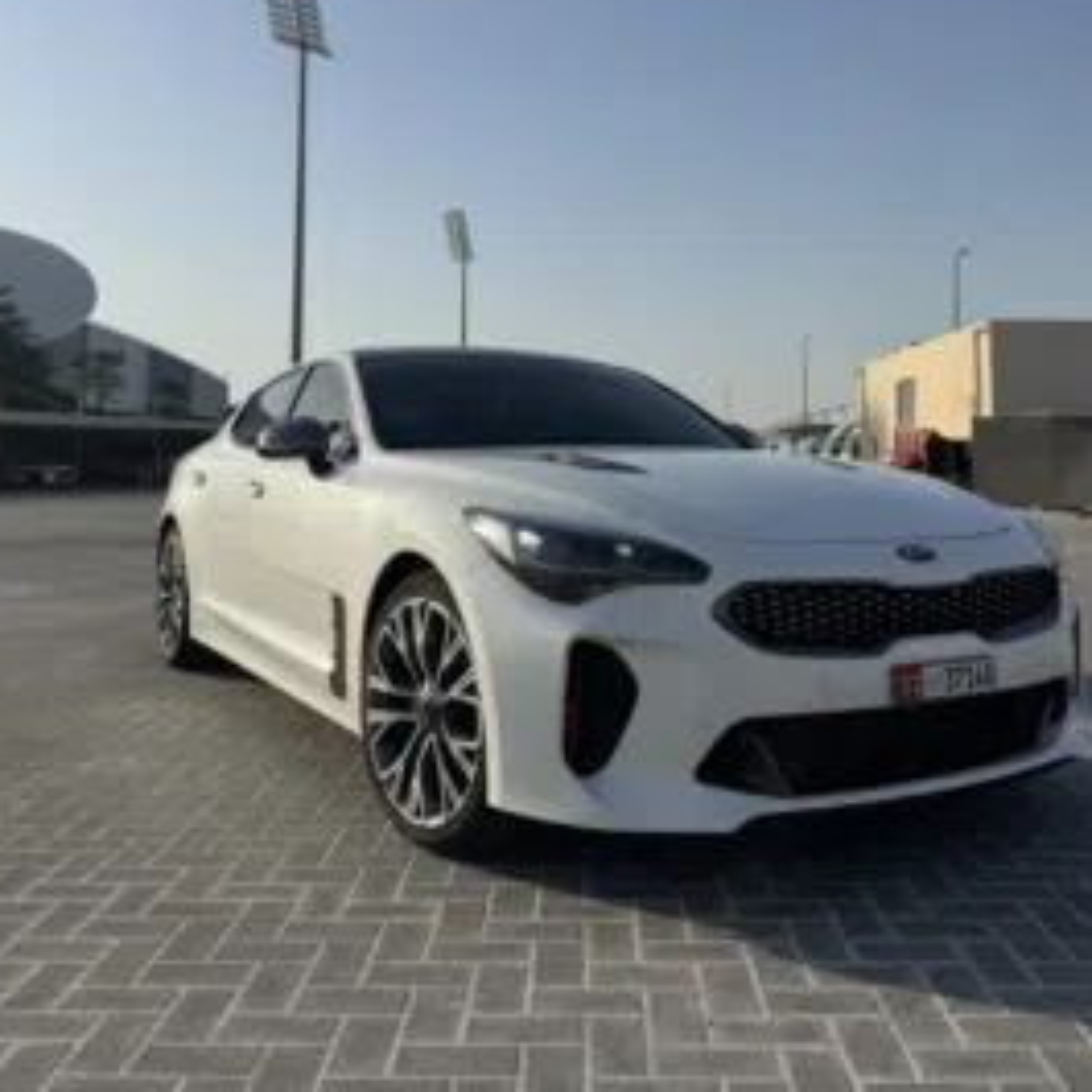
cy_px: 367
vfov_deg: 50.2
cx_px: 573
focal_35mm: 32
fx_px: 1142
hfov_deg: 51.1
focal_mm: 6.76
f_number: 1.78
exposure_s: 1/7092
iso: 80
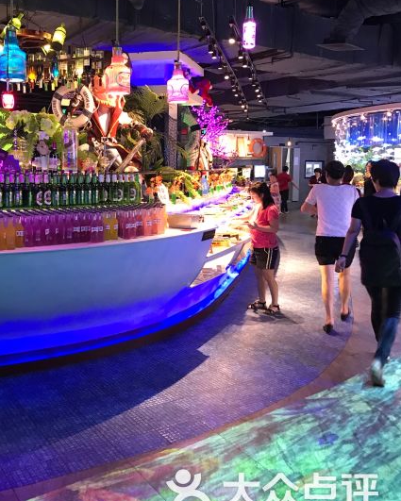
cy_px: 210
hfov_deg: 40.9
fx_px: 534
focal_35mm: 36
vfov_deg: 50.1
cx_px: 155
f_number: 1.8
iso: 100
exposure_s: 1/11
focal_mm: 3.99
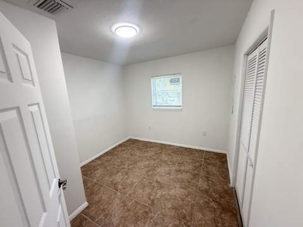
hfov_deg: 102.1
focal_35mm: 14
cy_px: 114
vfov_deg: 85.6
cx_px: 152
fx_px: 122
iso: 200
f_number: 2.2
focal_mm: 2.22
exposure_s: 1/60
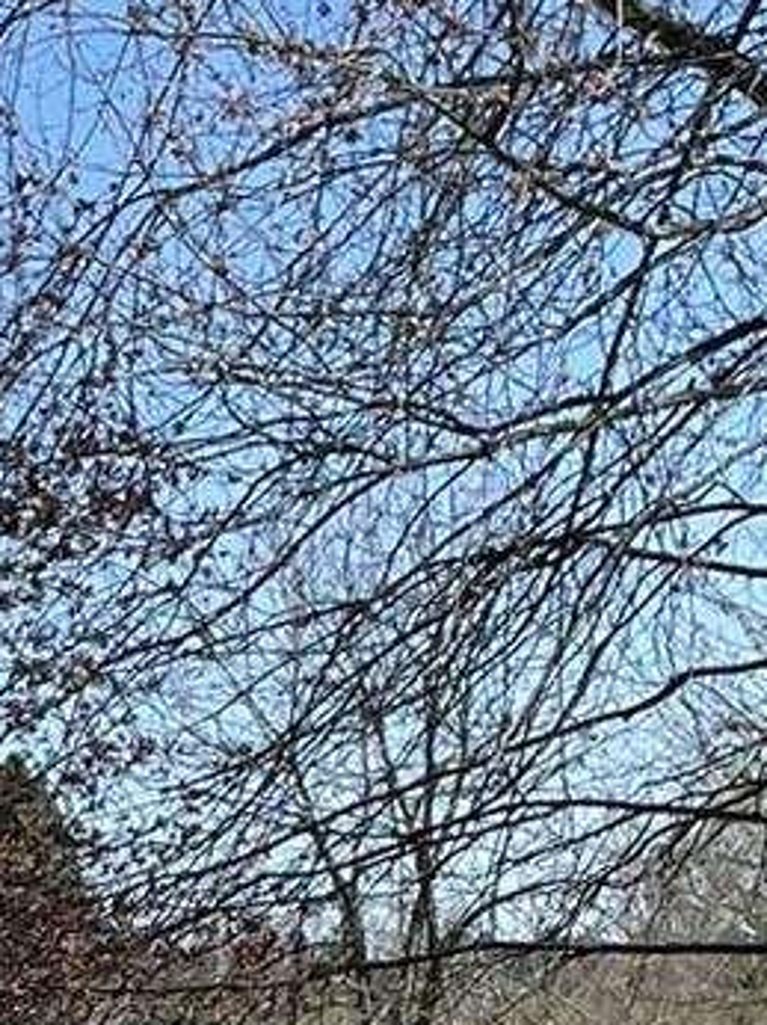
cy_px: 1730
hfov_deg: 8.8
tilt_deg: -7.8
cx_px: -1022
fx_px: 4555
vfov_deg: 12.0
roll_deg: +0.2
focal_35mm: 154
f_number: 1.6
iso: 32
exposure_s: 1/2747
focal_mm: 4.2
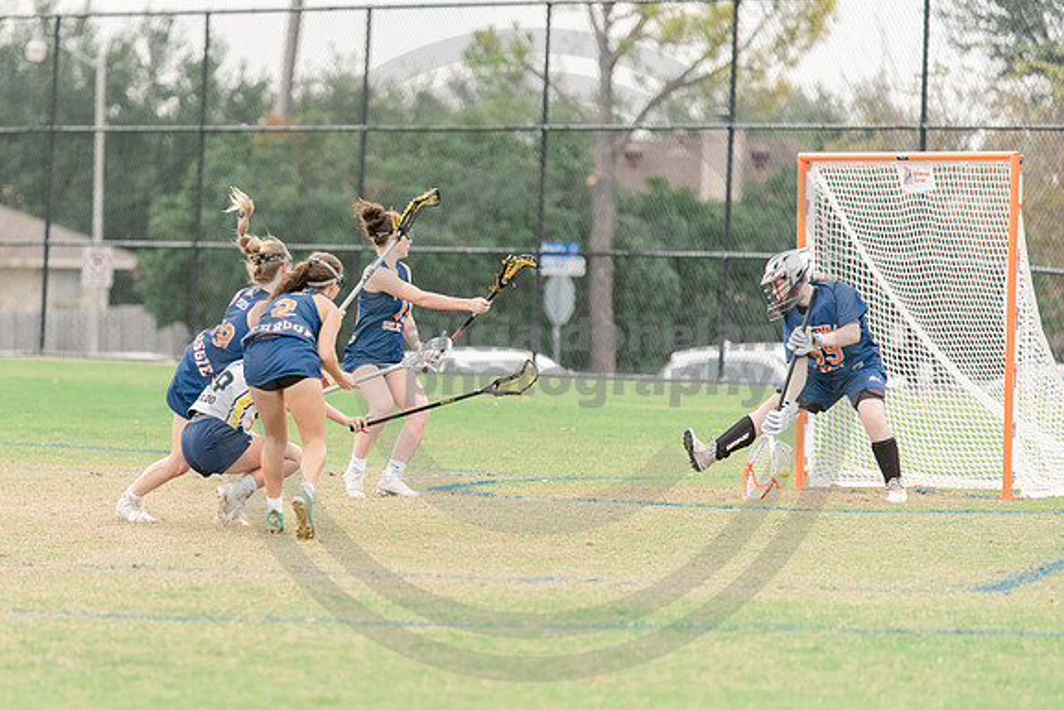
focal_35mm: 268
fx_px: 7922
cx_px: 364
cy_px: 367
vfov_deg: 5.1
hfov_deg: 7.7
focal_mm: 200
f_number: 2.8
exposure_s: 1/1250
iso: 450
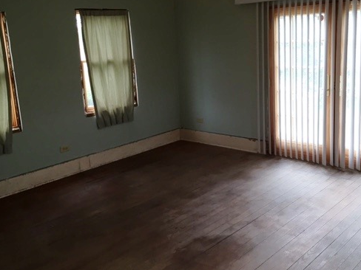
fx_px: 396
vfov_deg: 37.6
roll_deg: +2.4
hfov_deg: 48.9
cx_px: 197
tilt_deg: -10.0
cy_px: 113
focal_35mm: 38
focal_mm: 4.15
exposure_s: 1/30
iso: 32
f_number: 2.2
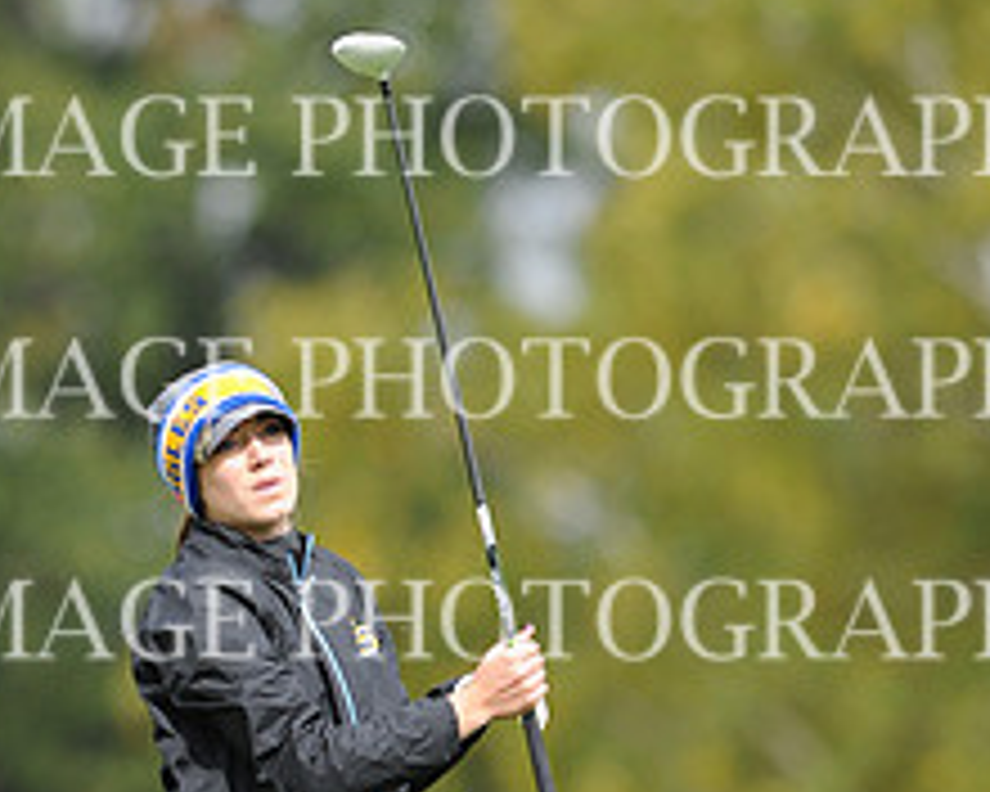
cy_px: 738
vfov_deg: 1.6
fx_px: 29036
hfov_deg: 2.0
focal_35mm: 991
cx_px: 261
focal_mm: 400
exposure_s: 1/2000
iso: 500
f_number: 4.5
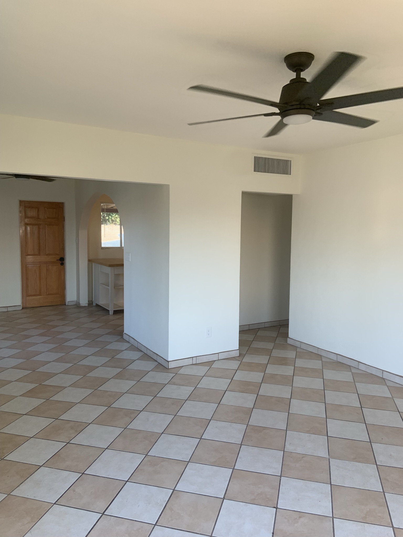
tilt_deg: -2.4
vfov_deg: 67.3
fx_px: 404
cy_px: 268
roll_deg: -0.9
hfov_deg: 53.1
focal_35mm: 26
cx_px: 202
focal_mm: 4.25
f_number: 1.8
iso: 100
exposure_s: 1/109
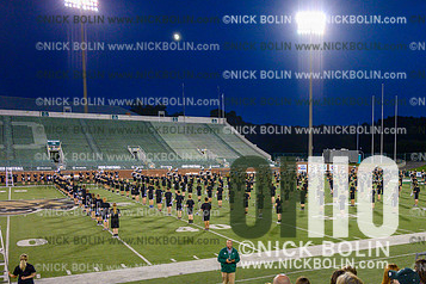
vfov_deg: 33.5
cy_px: 212
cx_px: 314
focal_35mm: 39
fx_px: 461
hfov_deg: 47.9
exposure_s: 1/1250
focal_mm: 24
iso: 4000
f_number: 4
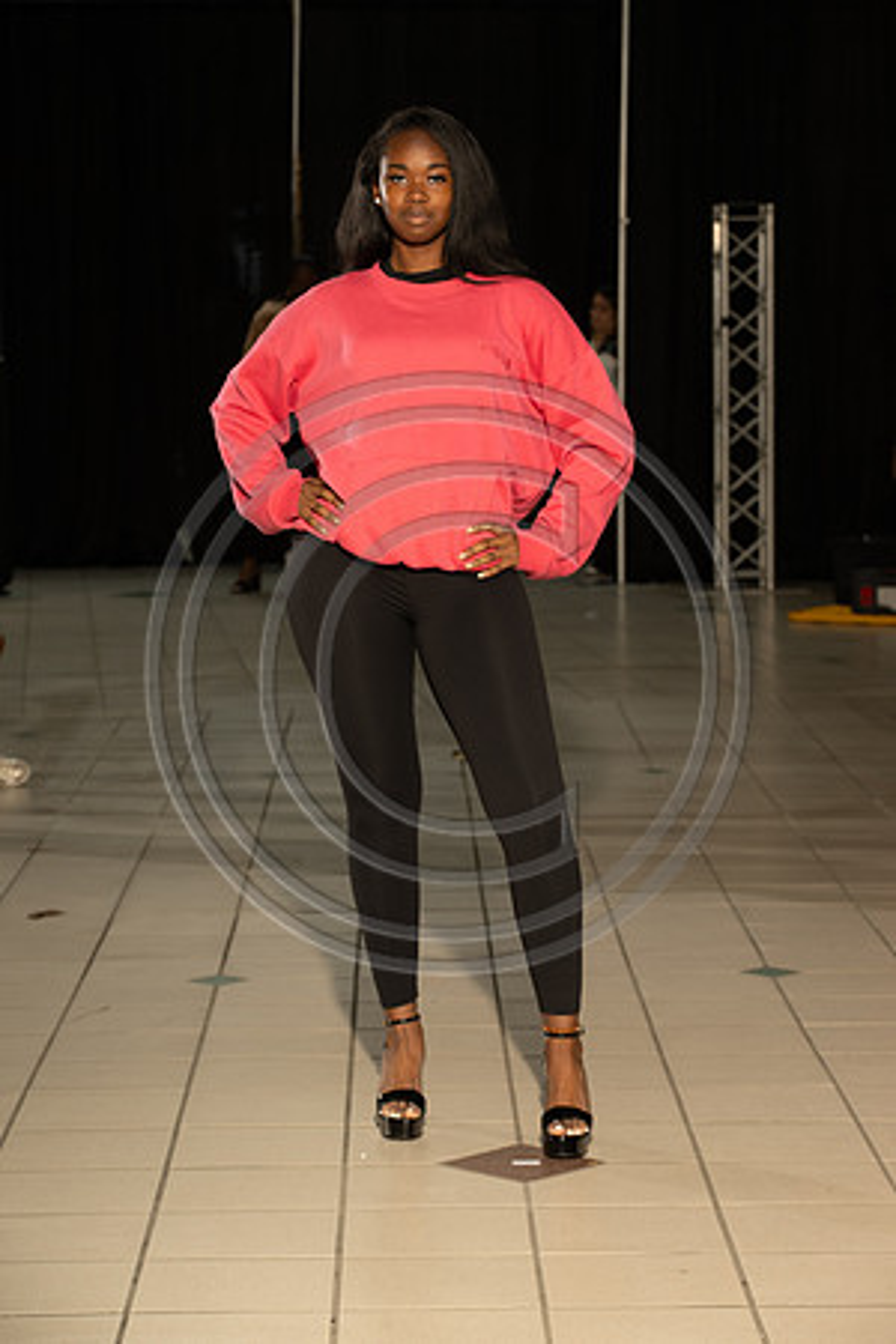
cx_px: 448
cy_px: 672
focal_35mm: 98
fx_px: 3658
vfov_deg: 20.8
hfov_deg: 14.0
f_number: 6.3
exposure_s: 1/160
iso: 500
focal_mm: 98
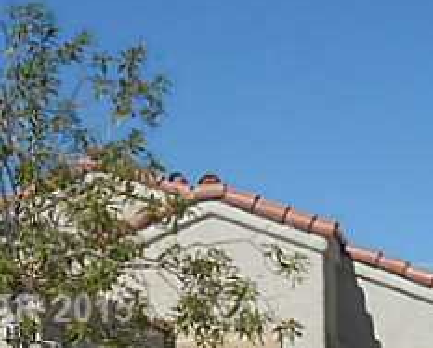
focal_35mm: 127
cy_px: 309
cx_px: 27
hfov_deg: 14.9
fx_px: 1630
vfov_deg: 12.1
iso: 80
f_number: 4.2
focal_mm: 6.8
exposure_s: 1/1250
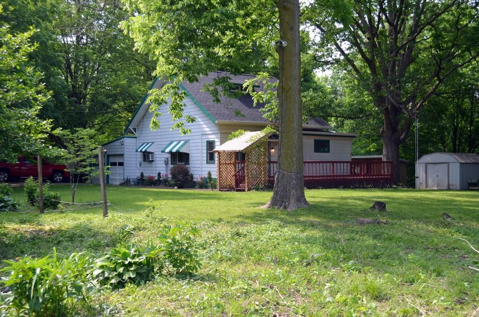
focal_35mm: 39
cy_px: 158
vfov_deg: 34.1
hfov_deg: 49.6
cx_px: 240
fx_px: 518
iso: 200
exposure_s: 1/200
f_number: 7.1
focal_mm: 26
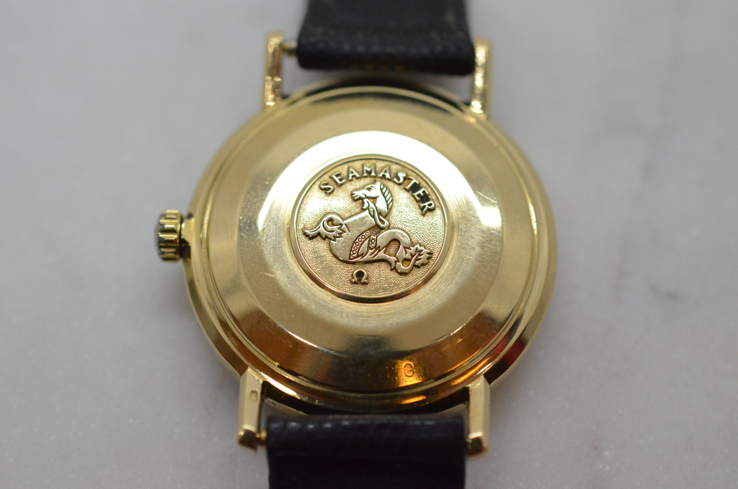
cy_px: 244
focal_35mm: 60
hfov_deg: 33.5
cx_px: 369
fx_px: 1227
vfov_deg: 22.5
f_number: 5
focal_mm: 40
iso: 3200
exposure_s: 1/2500
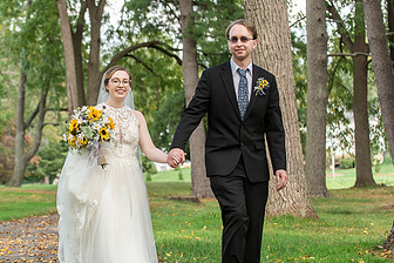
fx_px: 1324
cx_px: 140
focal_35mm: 121
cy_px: 136
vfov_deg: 11.3
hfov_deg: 16.9
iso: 400
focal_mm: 70
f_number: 4
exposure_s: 1/500
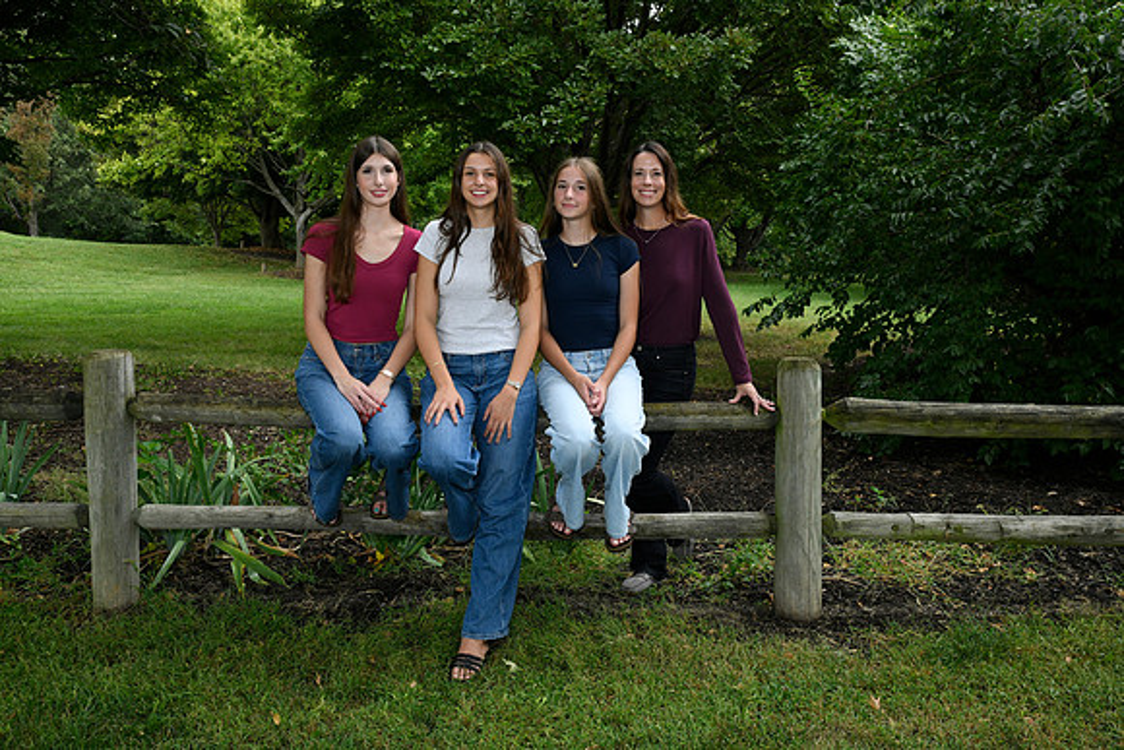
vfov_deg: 42.3
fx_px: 968
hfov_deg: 60.3
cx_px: 562
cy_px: 375
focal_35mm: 31
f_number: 8
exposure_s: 1/200
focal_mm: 31
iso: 1600
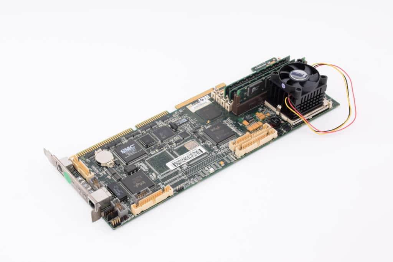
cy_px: 131
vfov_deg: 18.9
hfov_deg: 28.1
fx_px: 786
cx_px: 196
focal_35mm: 72
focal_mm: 48
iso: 200
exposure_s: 1/25
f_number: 14
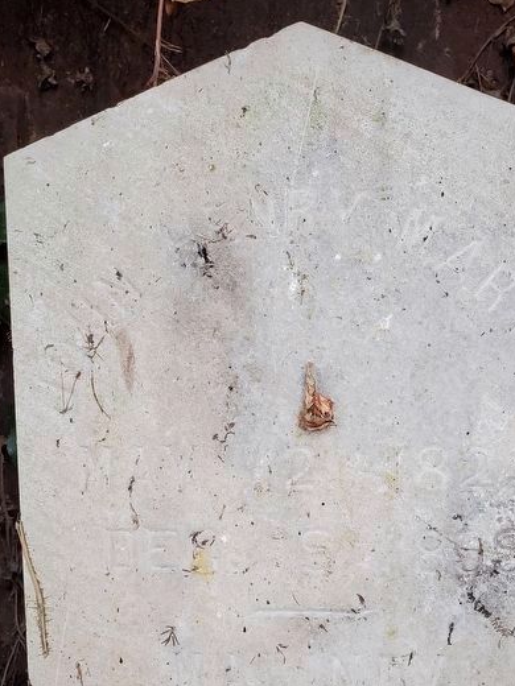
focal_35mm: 40
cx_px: 304
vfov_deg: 46.8
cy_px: 351
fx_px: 793
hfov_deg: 35.9
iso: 200
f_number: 2.4
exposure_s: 1/120
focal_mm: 4.3
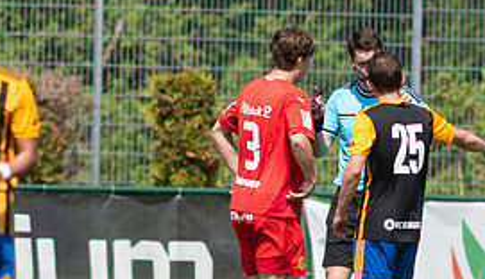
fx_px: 20150
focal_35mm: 1558
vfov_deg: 0.8
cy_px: 241
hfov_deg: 1.4
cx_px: 405
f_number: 3.2
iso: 100
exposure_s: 1/1600
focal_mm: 300
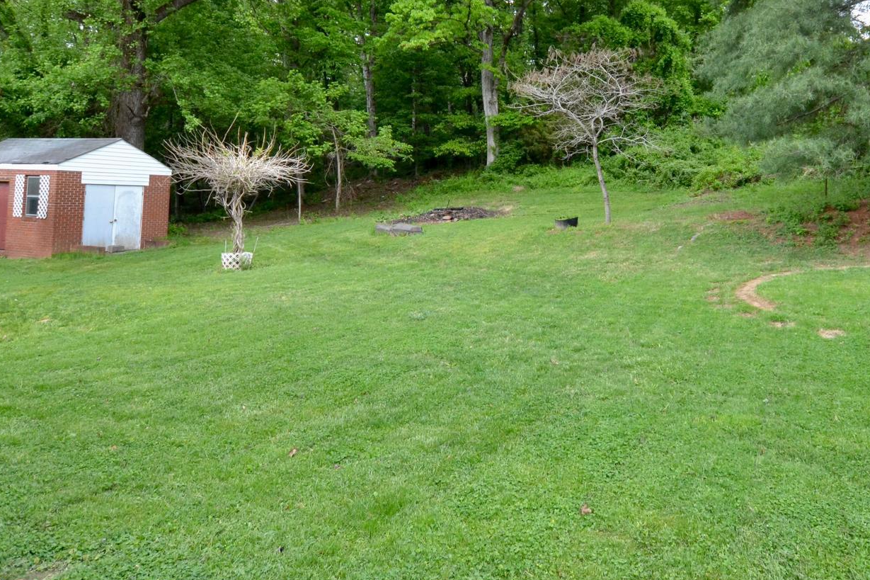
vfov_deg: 49.5
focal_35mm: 25
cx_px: 550
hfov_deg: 70.2
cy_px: 153
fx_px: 604
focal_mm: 10
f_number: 3.5
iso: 1600
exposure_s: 1/1600
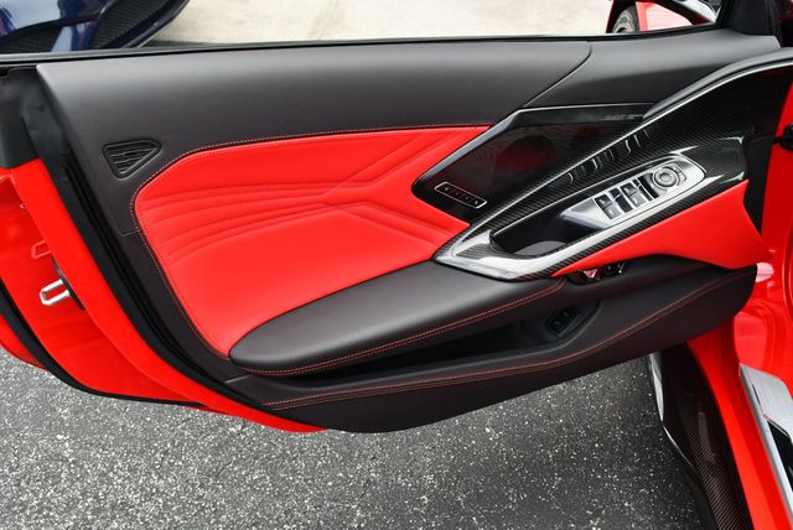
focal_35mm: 36
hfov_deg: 53.1
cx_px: 396
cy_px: 265
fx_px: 794
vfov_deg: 36.9
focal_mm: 18
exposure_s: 1/250
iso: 360
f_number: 5.6
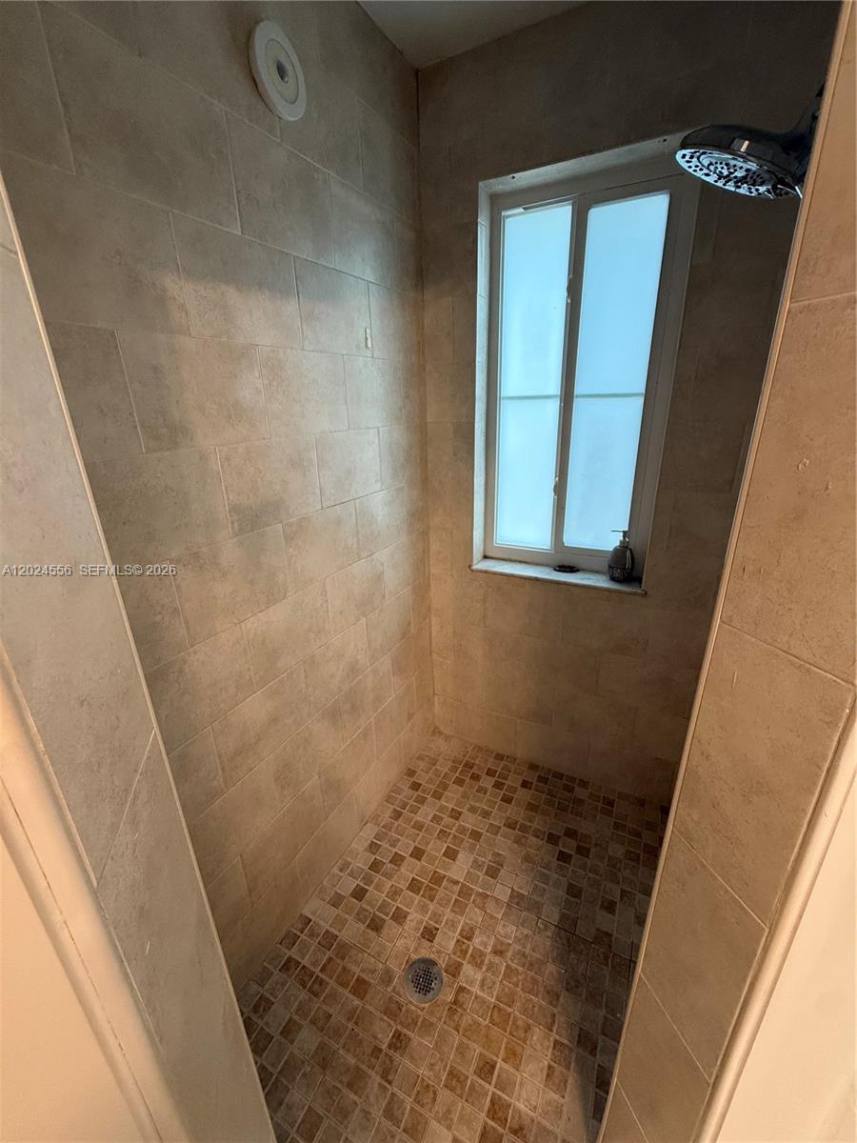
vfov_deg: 102.1
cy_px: 572
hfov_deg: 85.7
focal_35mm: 14
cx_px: 428
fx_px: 462
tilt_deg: -19.9
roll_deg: +1.1
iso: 320
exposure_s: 1/120
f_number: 2.2
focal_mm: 2.22
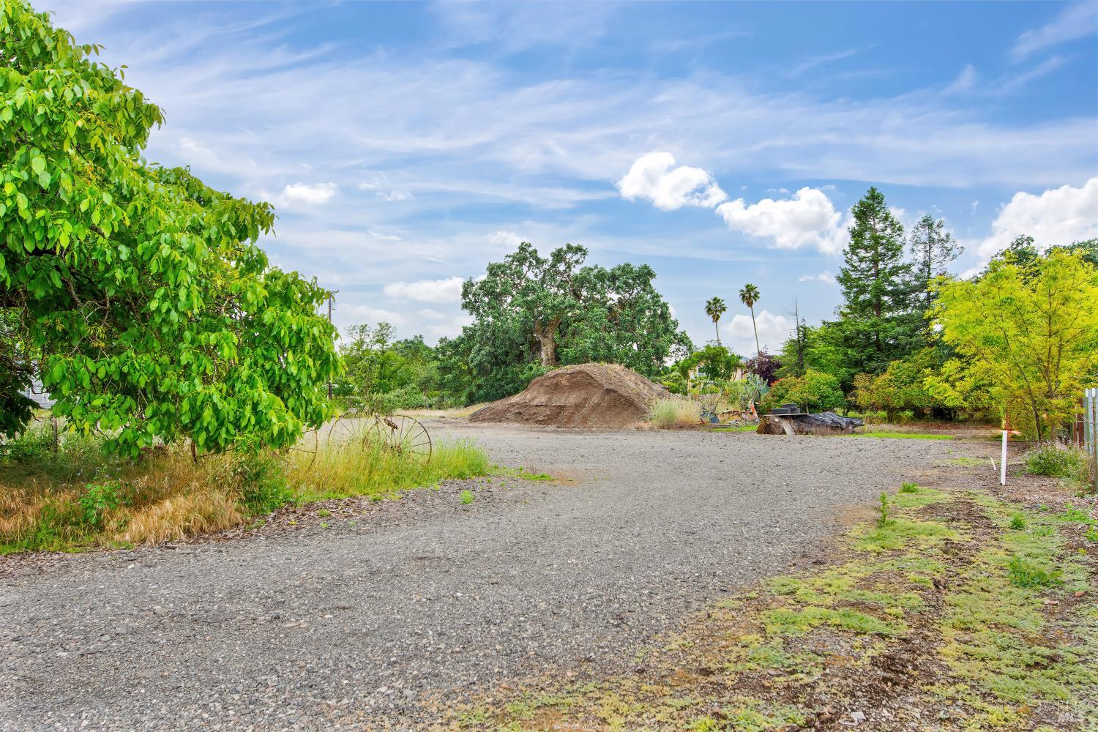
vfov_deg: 59.5
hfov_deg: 81.2
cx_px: 549
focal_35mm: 21
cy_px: 366
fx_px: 640
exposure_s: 1/200
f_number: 7.1
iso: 100
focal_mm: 14
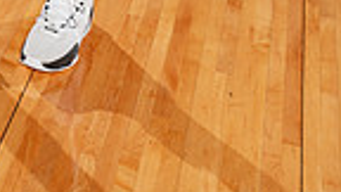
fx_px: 1067
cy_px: -325
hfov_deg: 18.1
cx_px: 95
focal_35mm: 118
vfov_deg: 8.9
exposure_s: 1/250
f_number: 5.6
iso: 200
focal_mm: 36
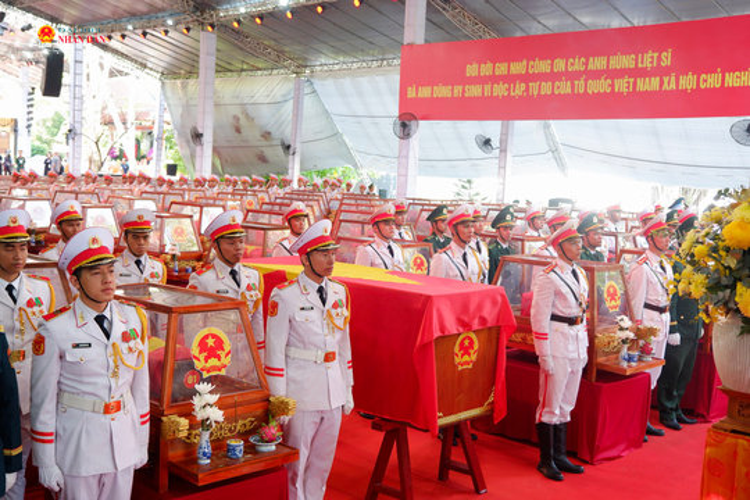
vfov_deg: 34.2
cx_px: 375
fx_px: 812
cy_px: 250
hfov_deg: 49.6
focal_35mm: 39
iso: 320
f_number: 4
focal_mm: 26
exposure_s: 1/38
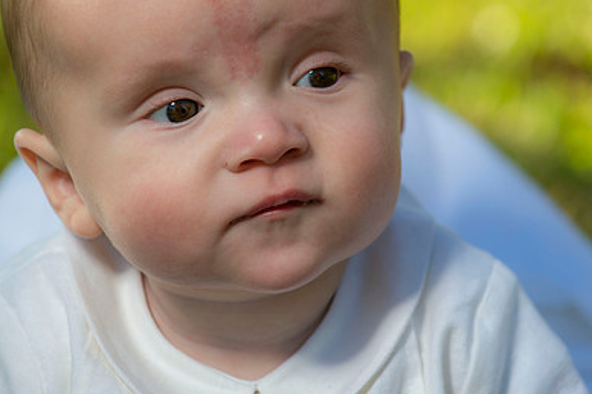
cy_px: 133
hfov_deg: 8.6
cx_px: 363
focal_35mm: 239
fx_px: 3927
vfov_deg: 5.7
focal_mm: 160
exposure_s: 1/250
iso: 200
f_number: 8
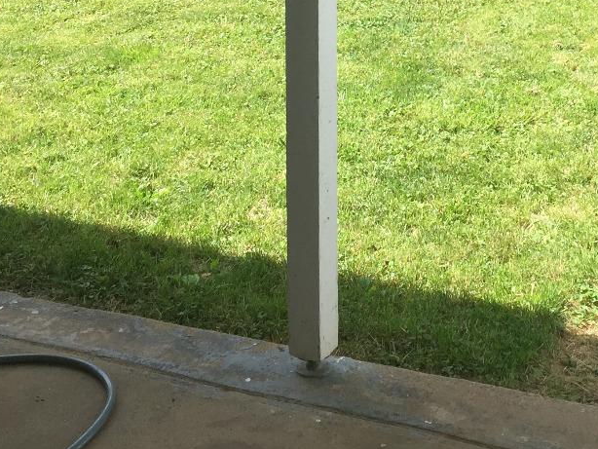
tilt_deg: -6.2
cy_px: -75
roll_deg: +0.2
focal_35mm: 68
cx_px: 454
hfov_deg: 28.1
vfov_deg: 20.4
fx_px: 1175
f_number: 2.2
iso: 32
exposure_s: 1/760
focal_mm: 4.15
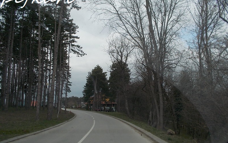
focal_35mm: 31
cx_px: 113
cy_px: 69
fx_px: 193
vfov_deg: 40.6
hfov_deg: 61.2
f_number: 3.3
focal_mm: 4.1
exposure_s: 1/500
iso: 80
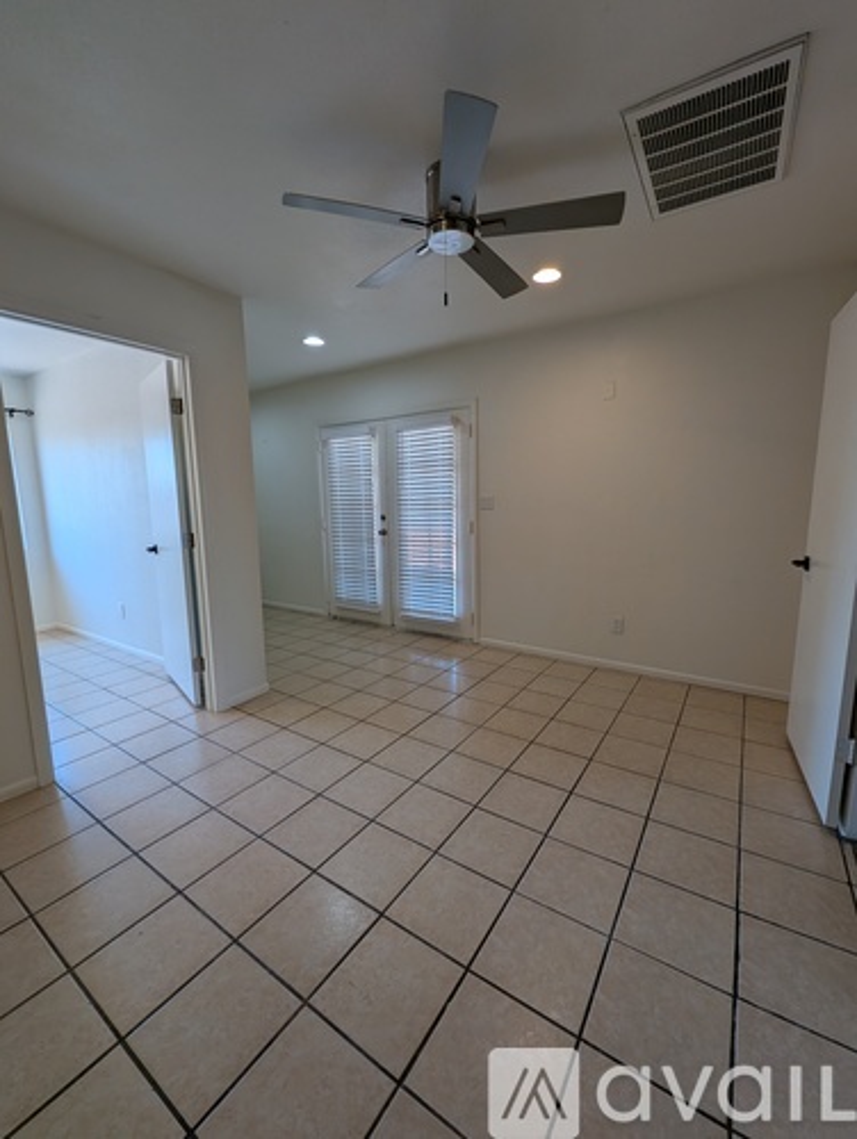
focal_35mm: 13
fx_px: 428
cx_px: 428
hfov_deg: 90.0
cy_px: 570
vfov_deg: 106.1
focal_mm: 1.95
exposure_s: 1/60
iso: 47
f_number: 2.2
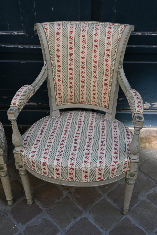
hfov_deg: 36.2
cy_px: 118
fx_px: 240
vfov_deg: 52.2
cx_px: 78
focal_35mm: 37
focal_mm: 24.5
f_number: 5.6
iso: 180
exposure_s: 1/250
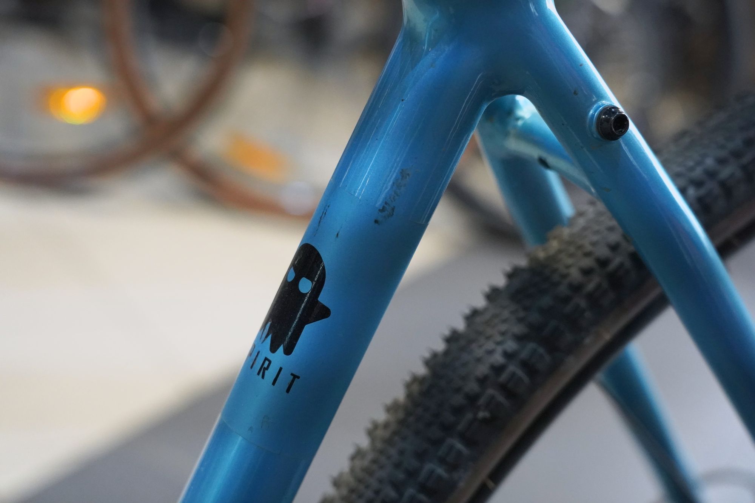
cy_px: 252
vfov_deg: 23.4
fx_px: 1216
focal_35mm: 58
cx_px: 378
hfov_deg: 34.5
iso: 6400
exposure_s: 1/125
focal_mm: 58
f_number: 5
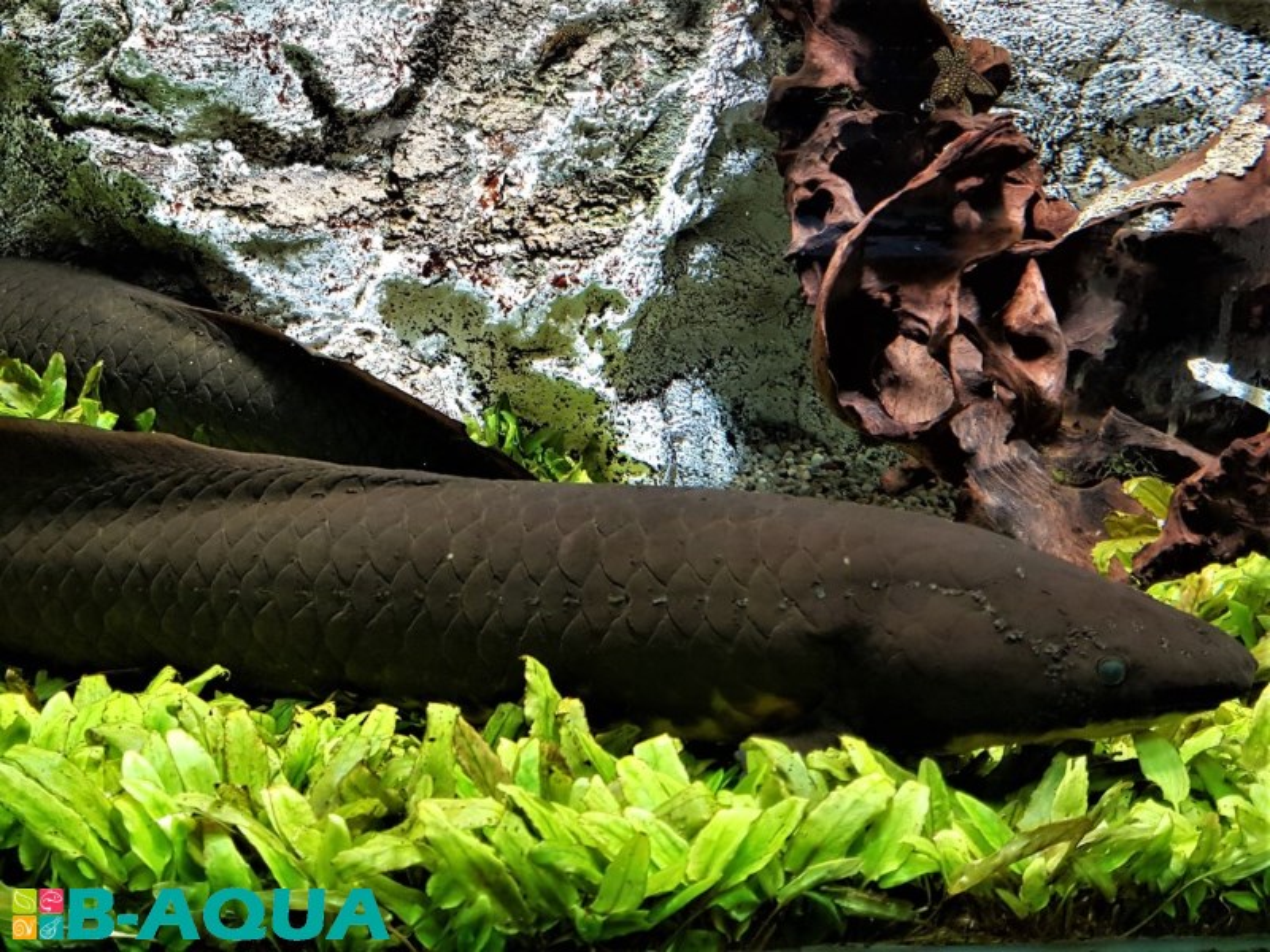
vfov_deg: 53.1
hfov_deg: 67.3
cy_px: 476
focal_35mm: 26
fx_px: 954
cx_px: 635
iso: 100
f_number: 1.7
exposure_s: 1/50
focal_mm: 4.2
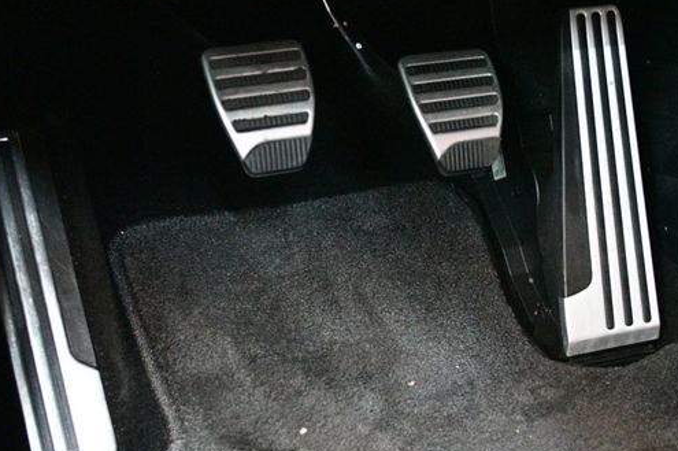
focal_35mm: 66
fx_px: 1242
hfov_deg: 30.5
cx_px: 357
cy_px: 278
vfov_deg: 20.5
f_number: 5
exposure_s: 1/20
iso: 12800
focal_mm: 34
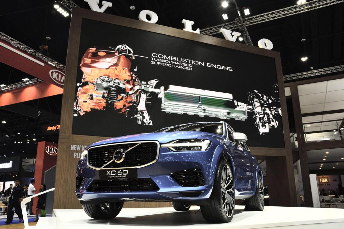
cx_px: 172
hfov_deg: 61.9
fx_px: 287
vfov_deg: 43.6
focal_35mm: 30
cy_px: 114
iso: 1000
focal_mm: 20
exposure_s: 1/200
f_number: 8
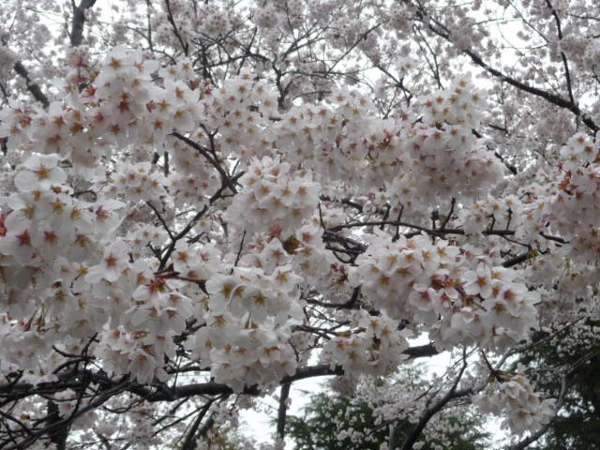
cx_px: 300
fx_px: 867
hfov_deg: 38.2
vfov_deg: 29.1
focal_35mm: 50
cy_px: 225
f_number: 3.4
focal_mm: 5
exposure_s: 1/80
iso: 100
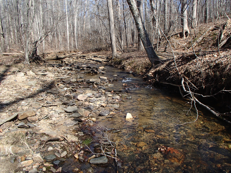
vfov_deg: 49.7
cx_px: 116
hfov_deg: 63.4
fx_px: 187
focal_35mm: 28
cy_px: 86
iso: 100
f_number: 3.9
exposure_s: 1/500
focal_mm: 5
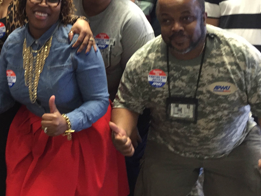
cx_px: 14
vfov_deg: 23.5
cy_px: 27
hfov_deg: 30.0
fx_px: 460
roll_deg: -1.2
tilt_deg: -7.8
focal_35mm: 61
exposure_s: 1/30
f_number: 2.2
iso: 200
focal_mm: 4.15
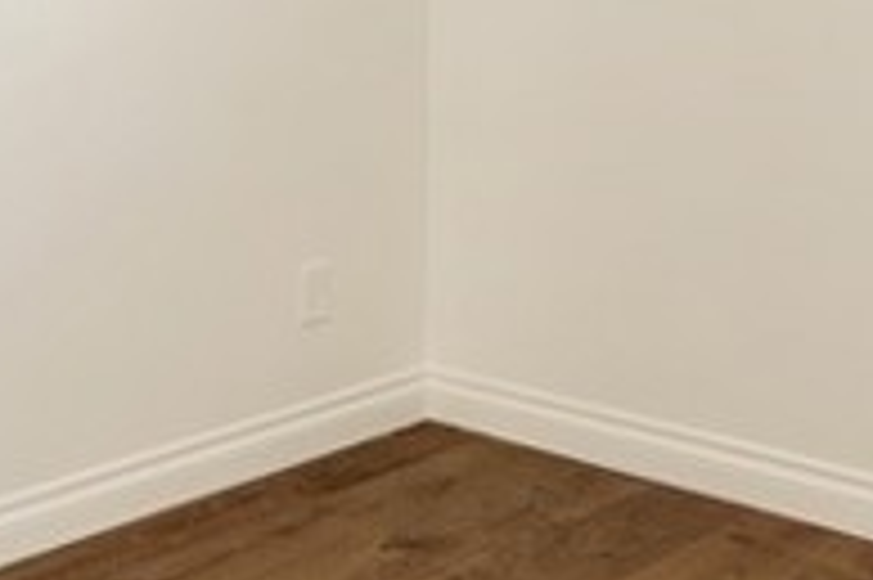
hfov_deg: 27.4
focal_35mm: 74
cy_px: -173
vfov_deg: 17.3
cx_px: 446
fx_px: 1793
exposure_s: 1/125
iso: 400
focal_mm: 14
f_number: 5.6
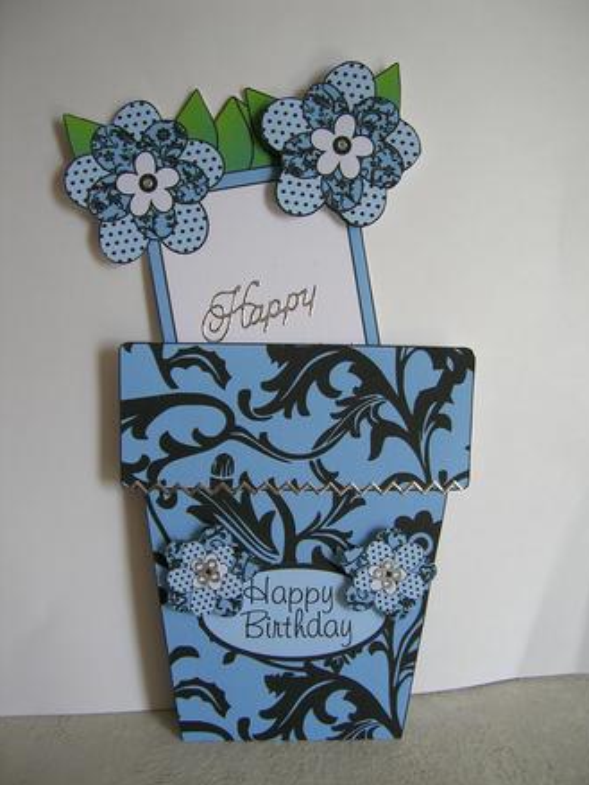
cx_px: 301
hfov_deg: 39.7
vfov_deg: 51.3
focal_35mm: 36
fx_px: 816
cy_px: 401
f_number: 2.8
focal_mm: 5.4
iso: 50
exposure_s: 1/105
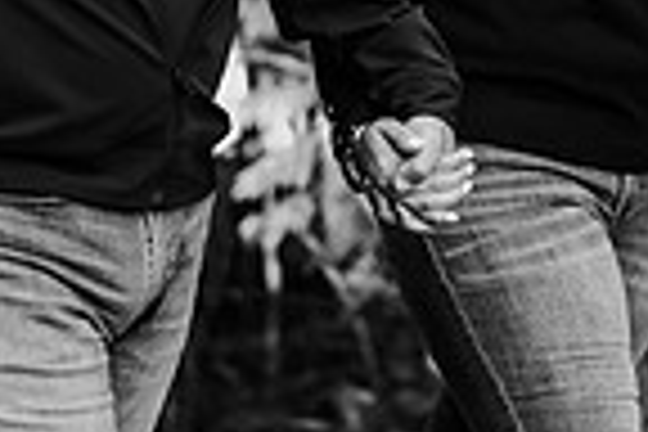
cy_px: -364
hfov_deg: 6.0
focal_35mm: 343
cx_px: 608
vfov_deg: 4.0
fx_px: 6174
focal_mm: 85
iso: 800
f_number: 1.8
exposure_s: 1/800
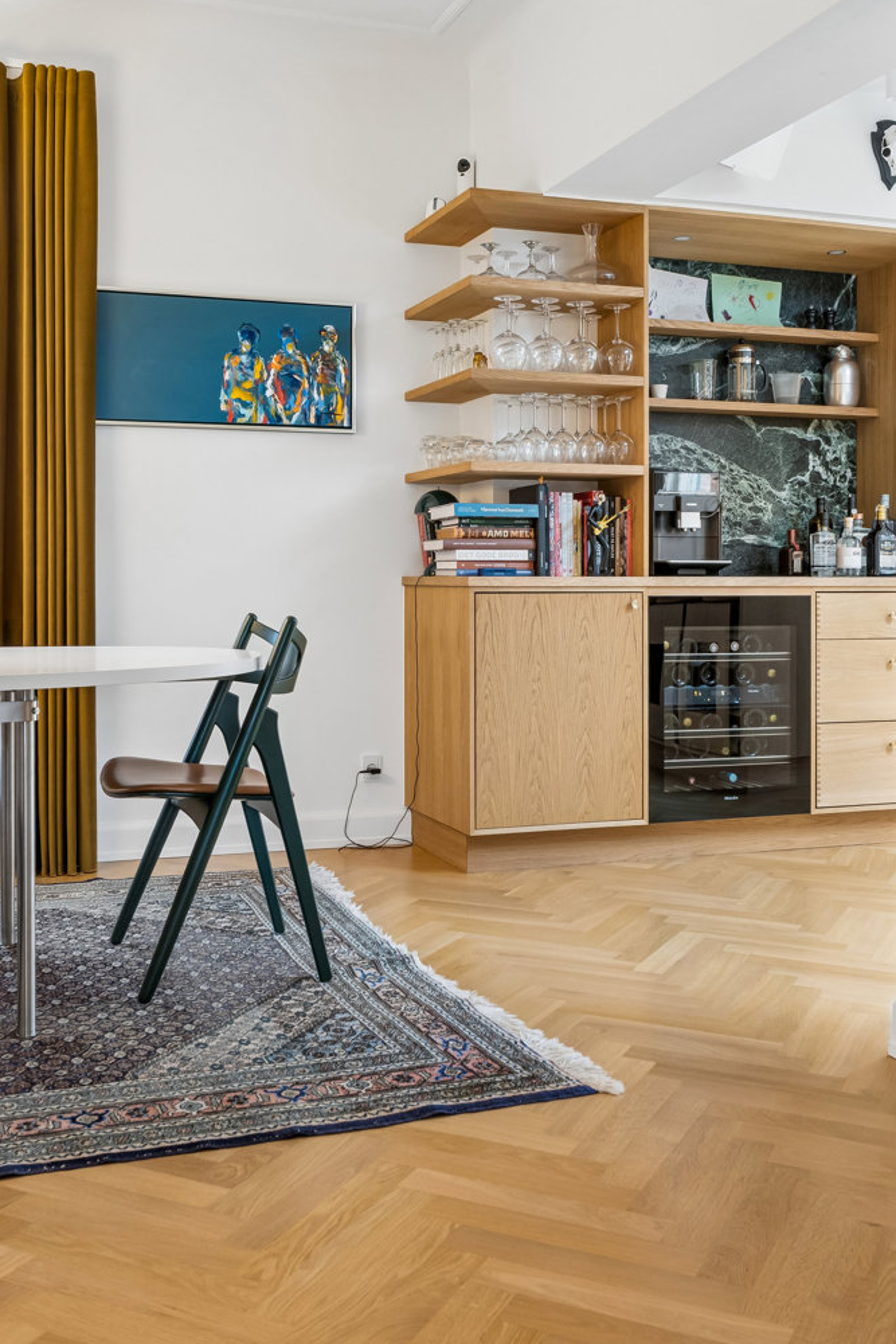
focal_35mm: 36
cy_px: 575
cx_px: 443
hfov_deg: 36.9
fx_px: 1343
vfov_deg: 52.9
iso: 200
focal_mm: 20
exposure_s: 1/2
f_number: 8
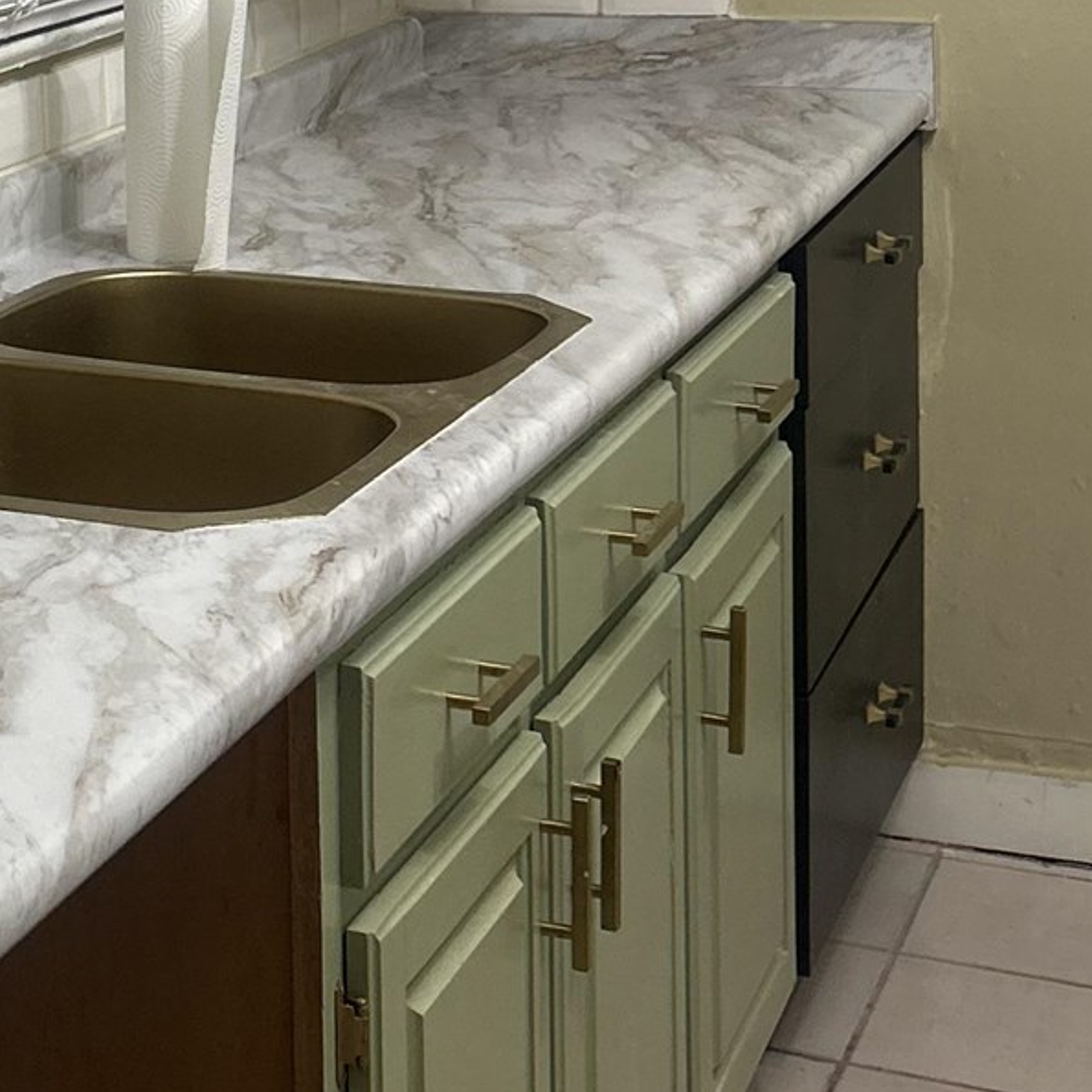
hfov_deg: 18.3
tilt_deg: -3.6
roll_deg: +1.0
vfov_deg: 18.6
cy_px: -178
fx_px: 3176
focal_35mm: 89
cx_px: -297
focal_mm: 5.7
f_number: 1.5
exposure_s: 1/120
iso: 125
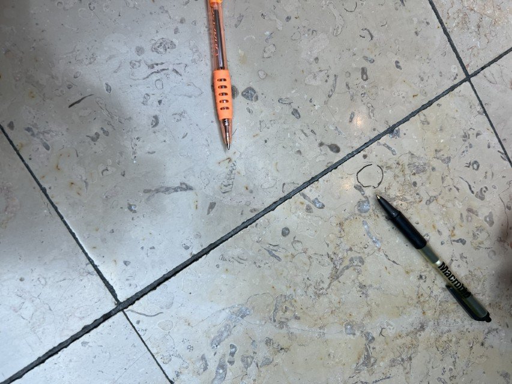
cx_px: 256
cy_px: 192
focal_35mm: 26
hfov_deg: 67.3
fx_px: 385
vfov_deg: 53.1
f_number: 1.5
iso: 50
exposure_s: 1/120
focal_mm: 5.7
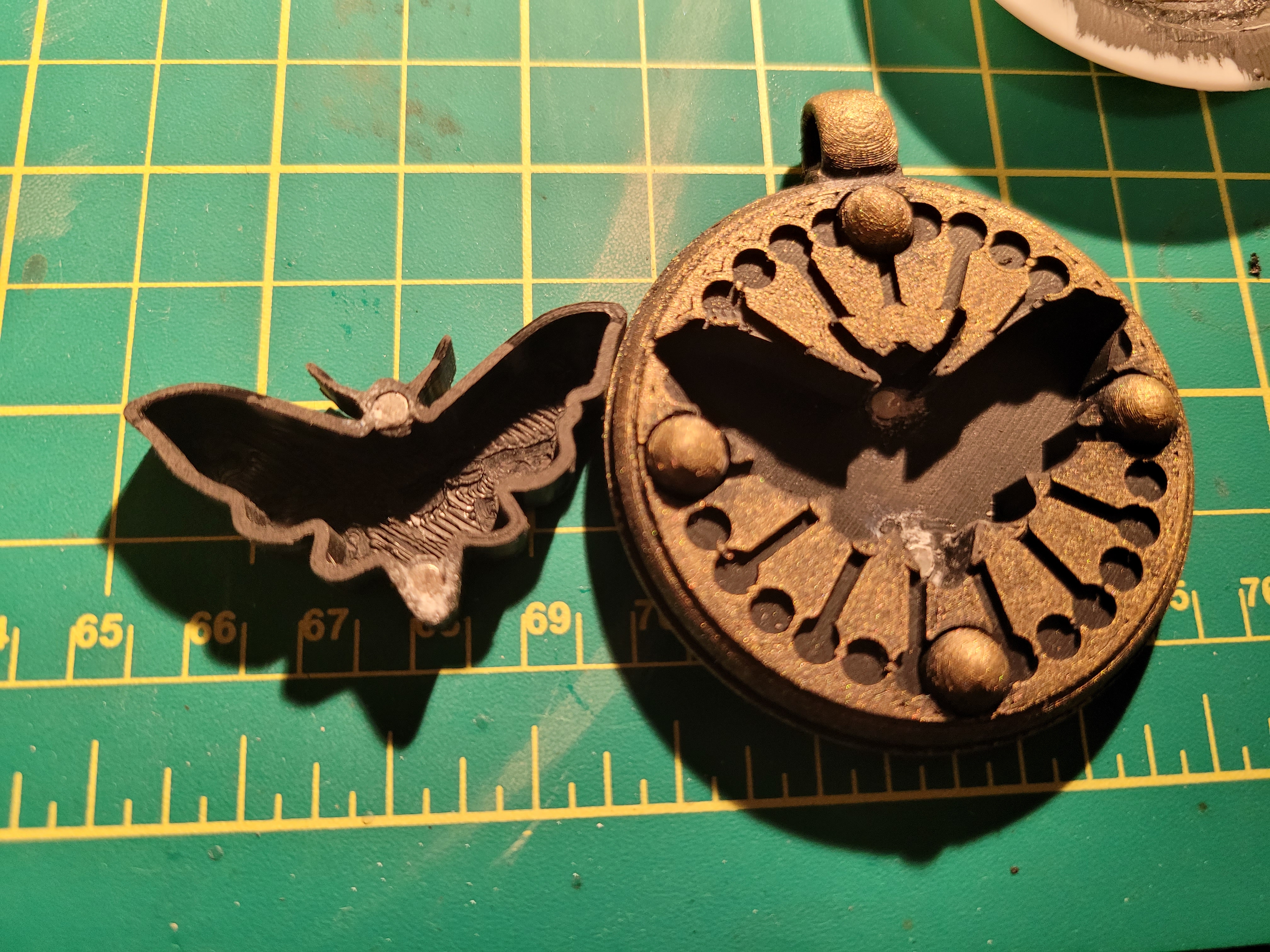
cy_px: 476
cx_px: 635
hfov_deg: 67.3
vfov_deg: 53.1
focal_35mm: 26
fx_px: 954
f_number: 1.8
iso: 320
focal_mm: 5.4
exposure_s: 1/120
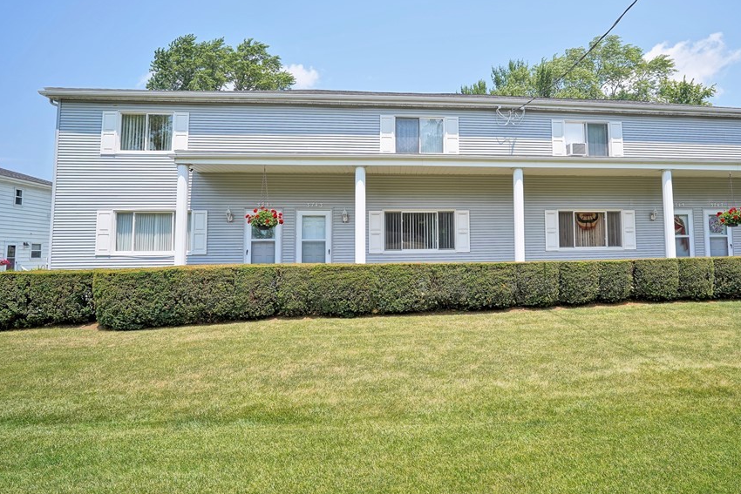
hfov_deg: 75.0
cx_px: 455
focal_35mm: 23
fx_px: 473
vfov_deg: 54.9
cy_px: 209
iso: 320
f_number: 8
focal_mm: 18
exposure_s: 1/250
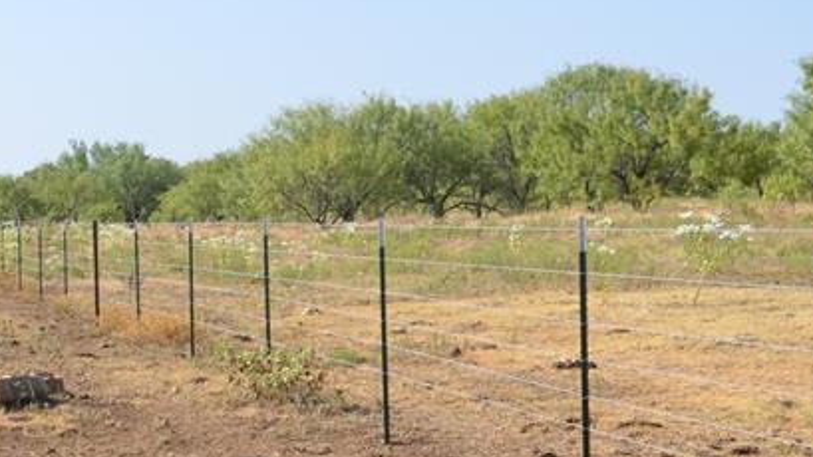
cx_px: 48
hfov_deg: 20.4
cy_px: 342
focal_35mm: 102
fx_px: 2199
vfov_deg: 11.8
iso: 100
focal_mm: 26
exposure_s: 1/250
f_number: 7.1
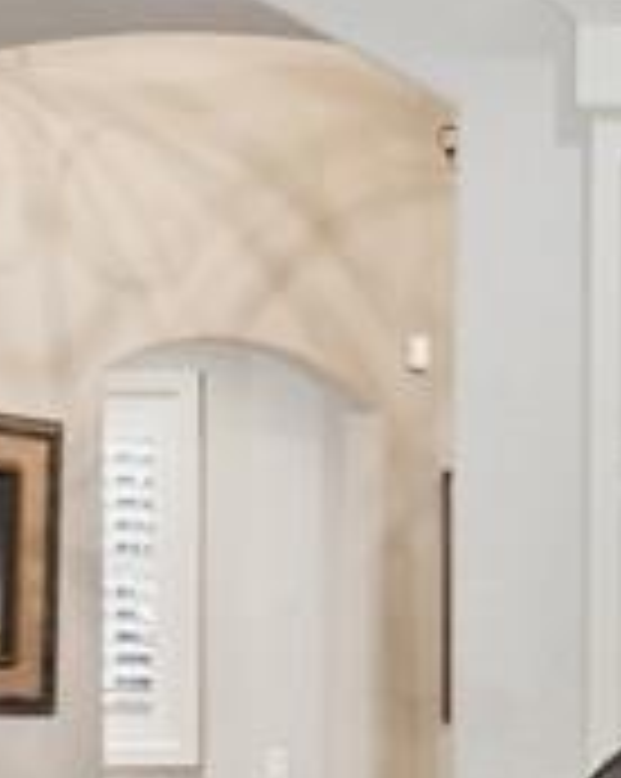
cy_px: 711
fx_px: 2048
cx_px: 2230
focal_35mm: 89
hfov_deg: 9.3
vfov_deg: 21.0
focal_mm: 16
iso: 200
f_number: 8
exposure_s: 1/2.5
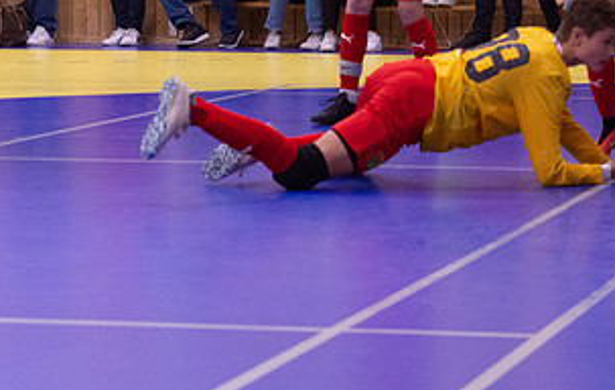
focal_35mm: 170
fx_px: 2860
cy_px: 167
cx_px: 623
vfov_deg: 7.8
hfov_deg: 12.1
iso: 4500
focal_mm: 70
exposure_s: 1/400
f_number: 3.2
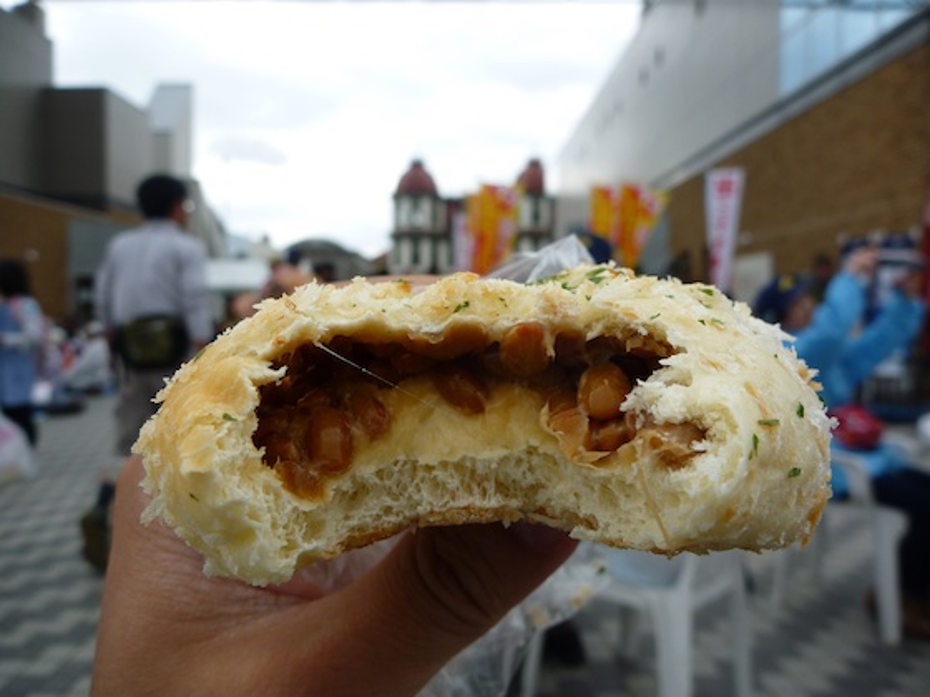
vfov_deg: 49.7
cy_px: 348
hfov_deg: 63.4
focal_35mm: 28
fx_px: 752
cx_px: 465
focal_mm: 4.9
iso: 80
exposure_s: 1/400
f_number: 3.3
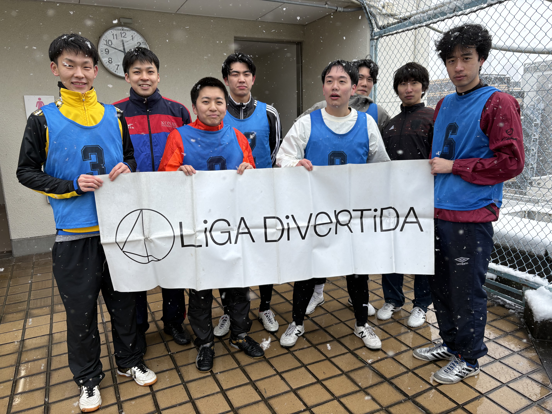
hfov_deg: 67.3
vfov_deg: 53.1
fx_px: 415
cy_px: 207
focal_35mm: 26
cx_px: 276
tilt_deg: -12.3
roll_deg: +1.7
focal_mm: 5.96
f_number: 1.6
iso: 50
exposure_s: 1/1196
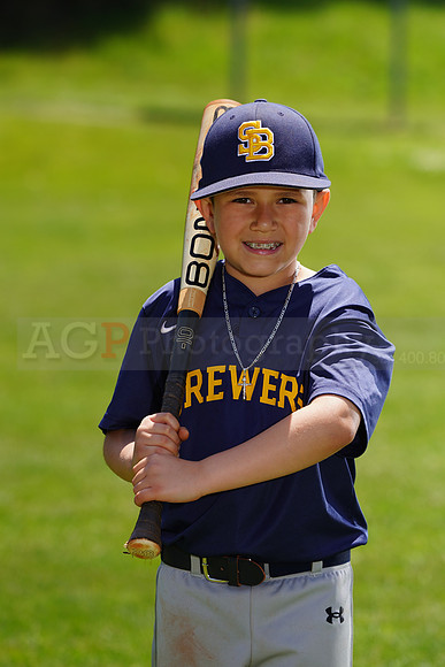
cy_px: 334
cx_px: 222
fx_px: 4354
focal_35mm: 235
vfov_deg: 8.8
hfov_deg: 5.9
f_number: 7.1
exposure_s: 1/250
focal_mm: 235
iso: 100
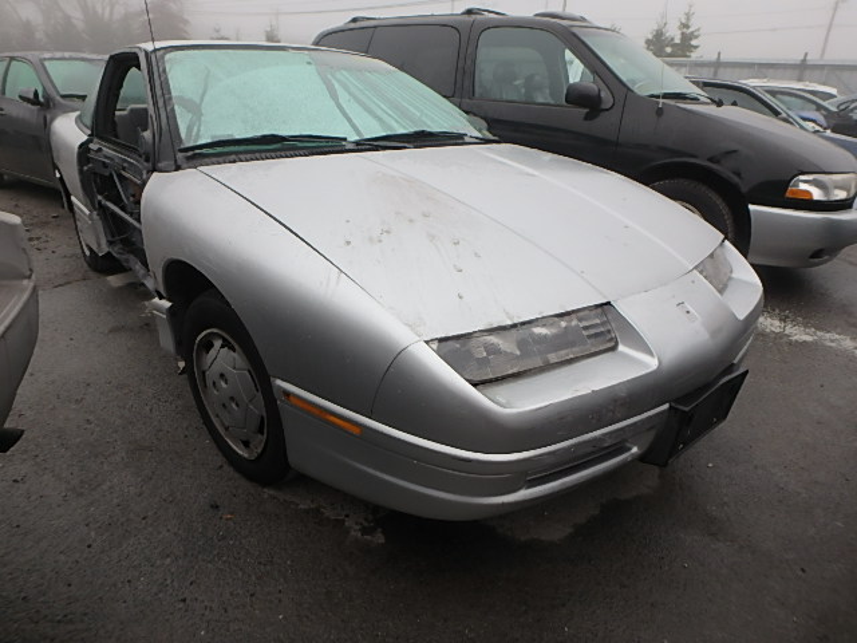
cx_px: 428
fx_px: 520
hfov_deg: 79.0
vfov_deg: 63.4
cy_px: 322
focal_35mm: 21
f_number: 3.5
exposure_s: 1/160
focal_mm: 3.7
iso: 125
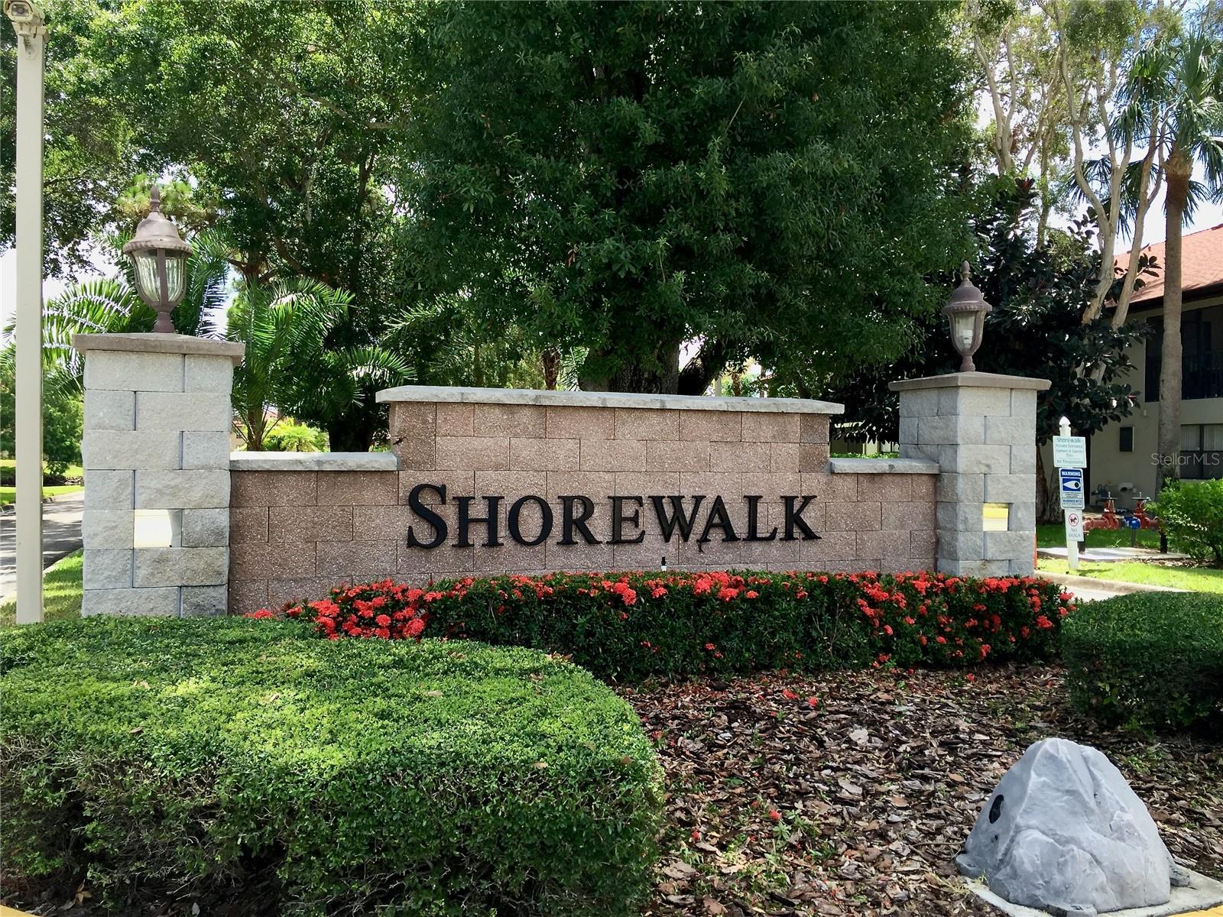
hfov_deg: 61.7
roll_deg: -1.6
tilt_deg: -0.4
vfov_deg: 48.2
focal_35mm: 29
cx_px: 612
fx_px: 1025
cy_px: 458
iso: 32
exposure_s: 1/384
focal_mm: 4.15
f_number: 2.2
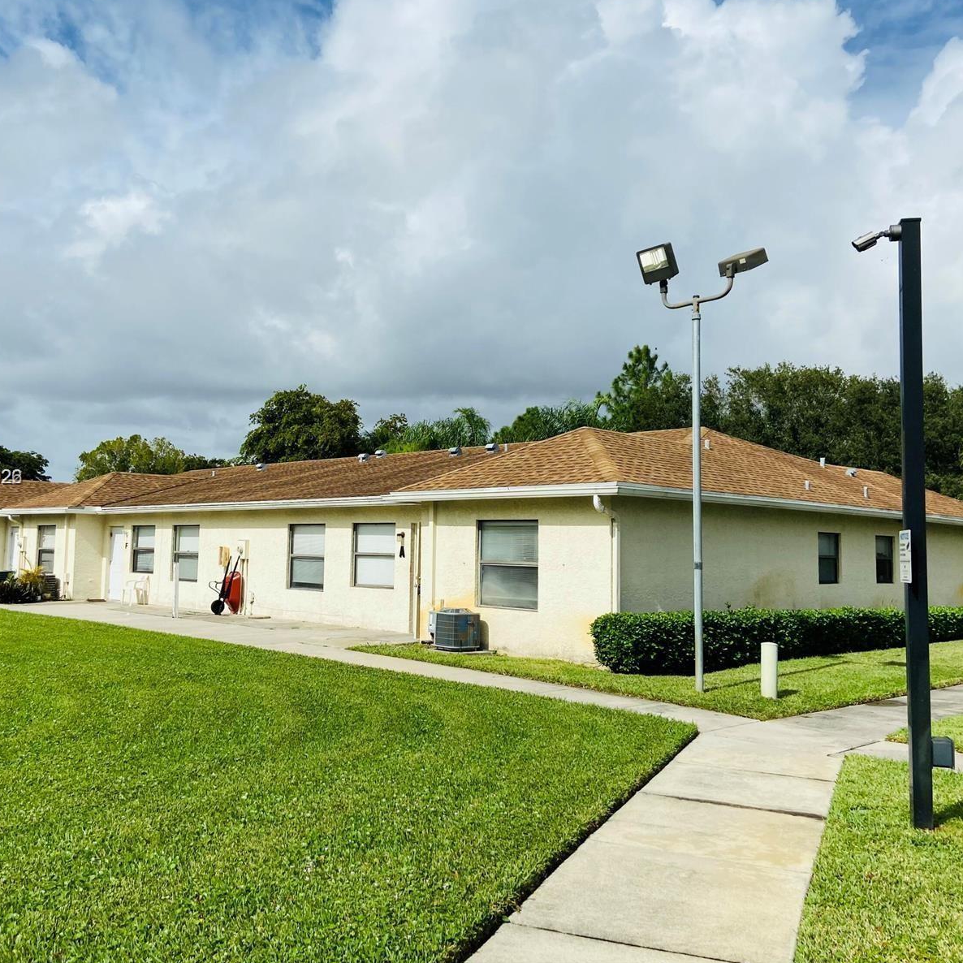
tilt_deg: +4.3
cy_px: 478
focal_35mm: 31
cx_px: 419
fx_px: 976
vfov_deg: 52.5
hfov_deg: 52.4
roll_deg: -1.3
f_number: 1.8
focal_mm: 4.25
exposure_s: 1/7194
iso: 32
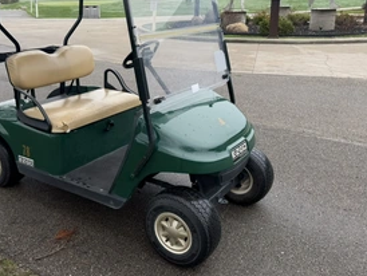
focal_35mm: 35
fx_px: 371
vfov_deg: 40.5
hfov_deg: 51.6
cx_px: 123
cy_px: 105
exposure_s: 1/1437
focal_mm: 6.76
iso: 80
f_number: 1.78
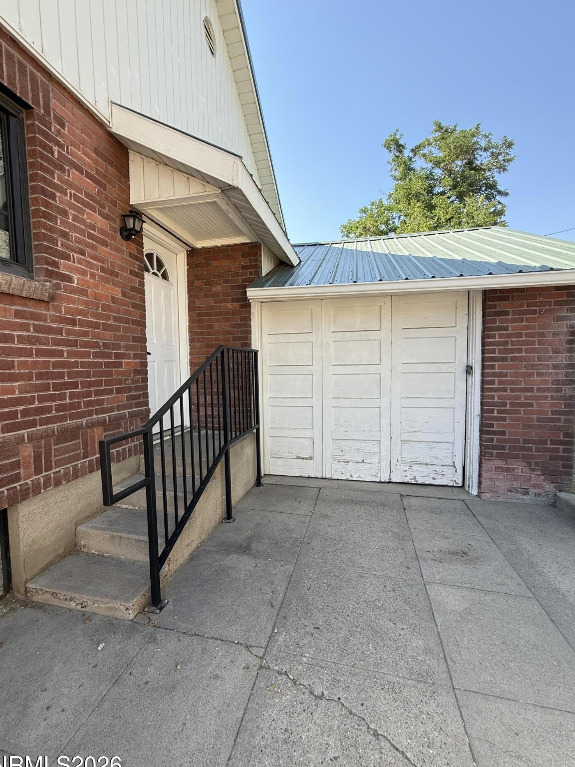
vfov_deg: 98.2
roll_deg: +0.4
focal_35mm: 15
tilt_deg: -3.6
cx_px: 280
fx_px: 332
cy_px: 392
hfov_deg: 81.7
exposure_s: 1/398
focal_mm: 2.22
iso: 64
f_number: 2.2
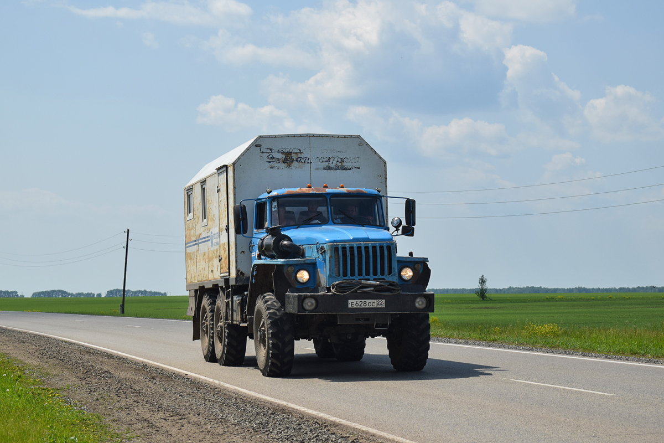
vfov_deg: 18.9
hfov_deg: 28.1
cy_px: 222
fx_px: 1328
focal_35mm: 72
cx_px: 332
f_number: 6.3
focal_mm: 48
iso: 200
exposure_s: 1/1250
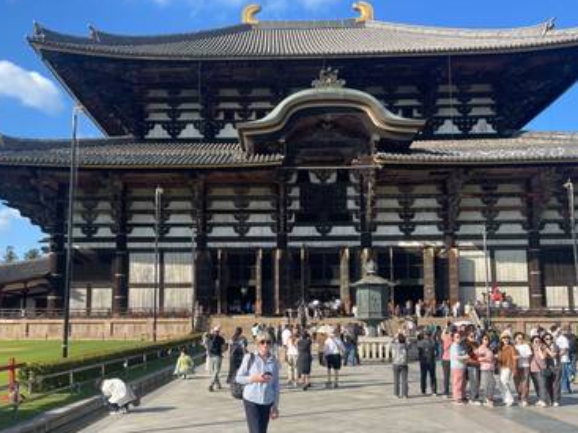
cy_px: 276
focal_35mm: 34
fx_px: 568
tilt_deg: +5.9
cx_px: 260
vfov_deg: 41.4
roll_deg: -1.0
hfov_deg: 53.9
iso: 32
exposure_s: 1/2304
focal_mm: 4.2
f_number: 1.6
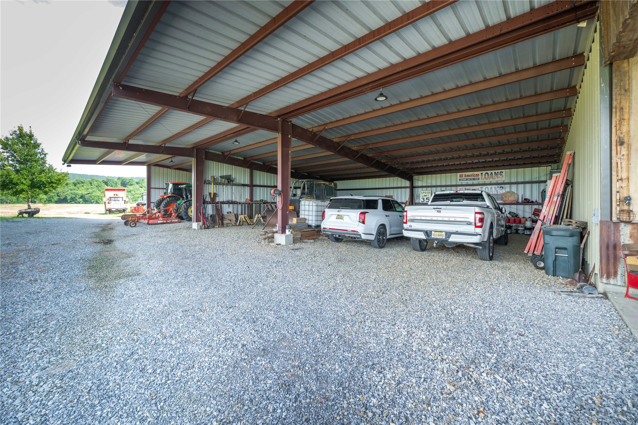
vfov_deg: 85.4
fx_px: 230
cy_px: 212
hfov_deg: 108.3
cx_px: 319
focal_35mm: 13
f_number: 7.1
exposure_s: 1/160
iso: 800
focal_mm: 13
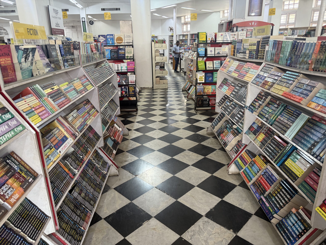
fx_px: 226
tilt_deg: -17.9
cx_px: 163
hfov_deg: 71.6
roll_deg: +1.4
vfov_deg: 56.8
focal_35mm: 24
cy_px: 122
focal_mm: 6.76
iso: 200
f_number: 1.78
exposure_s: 1/50
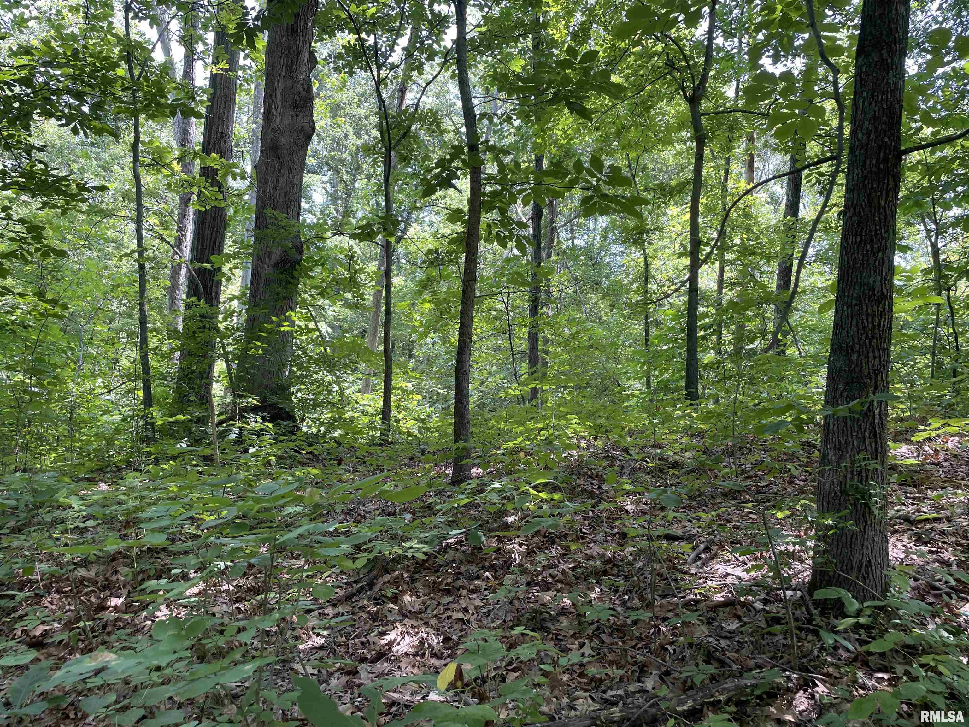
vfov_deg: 53.1
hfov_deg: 67.3
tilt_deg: +1.6
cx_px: 484
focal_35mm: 26
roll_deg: -0.1
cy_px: 364
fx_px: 728
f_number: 1.6
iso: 40
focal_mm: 4.2
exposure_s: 1/121
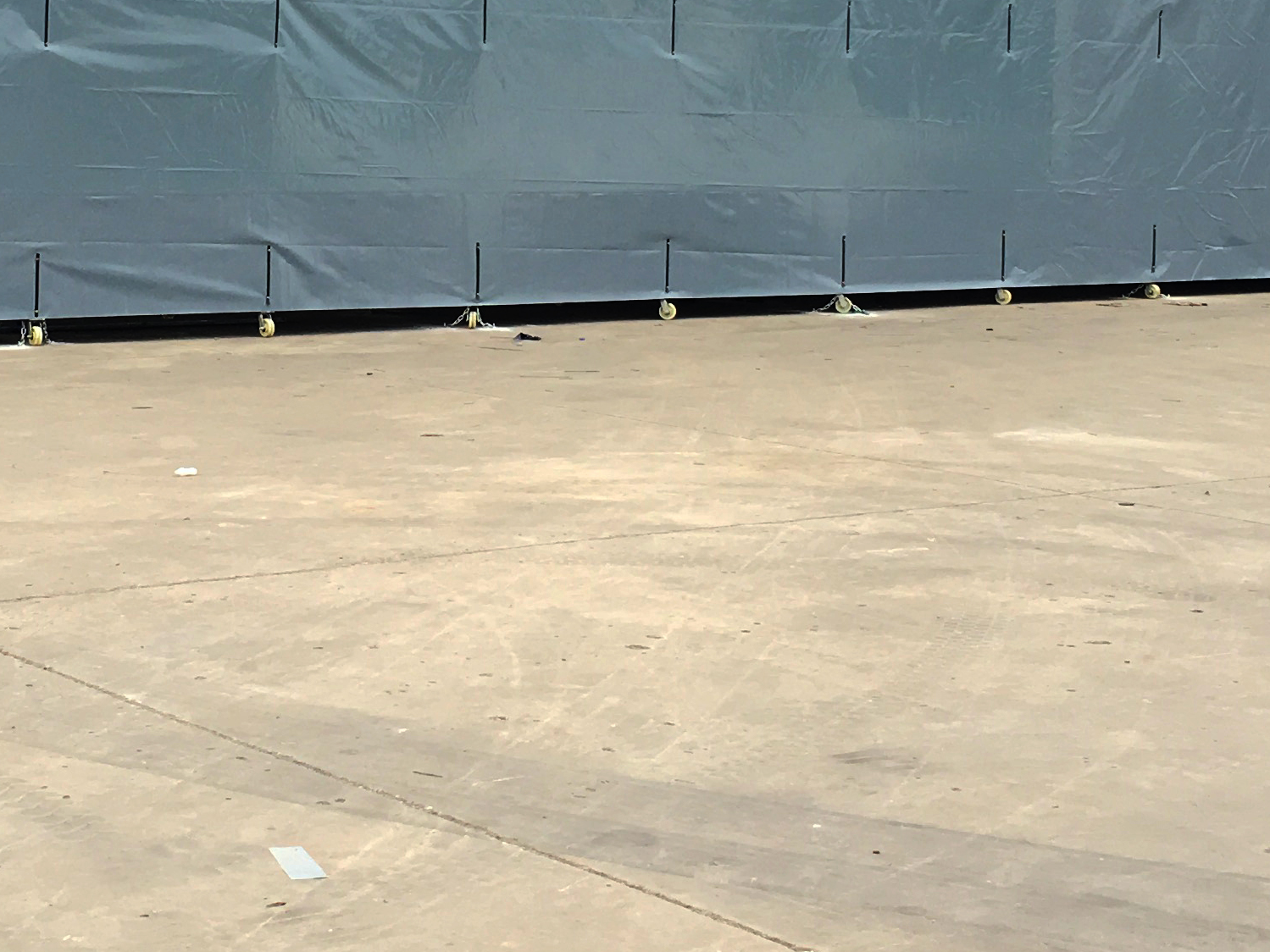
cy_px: 150
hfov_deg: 24.8
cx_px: 330
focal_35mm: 78
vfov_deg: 18.7
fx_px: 2861
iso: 25
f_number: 2.2
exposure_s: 1/181
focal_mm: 4.15
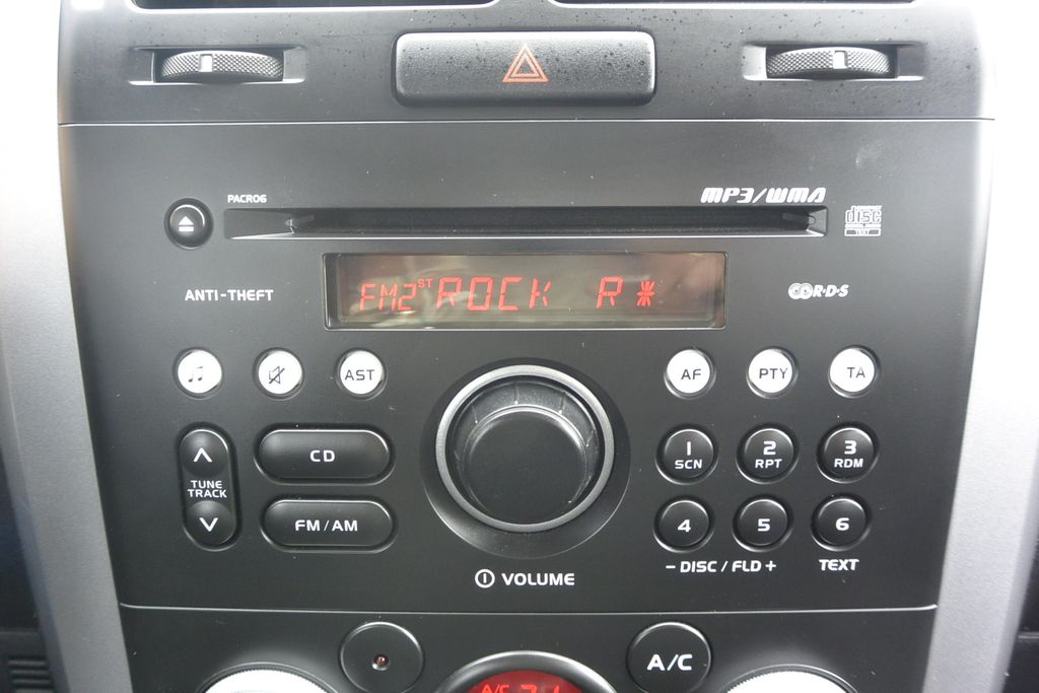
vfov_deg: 47.9
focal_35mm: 27
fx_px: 779
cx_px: 520
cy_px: 346
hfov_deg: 67.4
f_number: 3.5
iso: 400
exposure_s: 1/80
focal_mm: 10
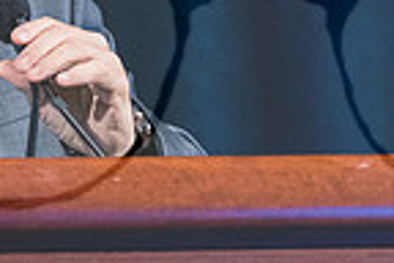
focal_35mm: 783
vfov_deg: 1.8
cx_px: -52
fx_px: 8569
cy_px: 21
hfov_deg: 2.6
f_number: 3.5
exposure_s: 1/125
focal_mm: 130
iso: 3200
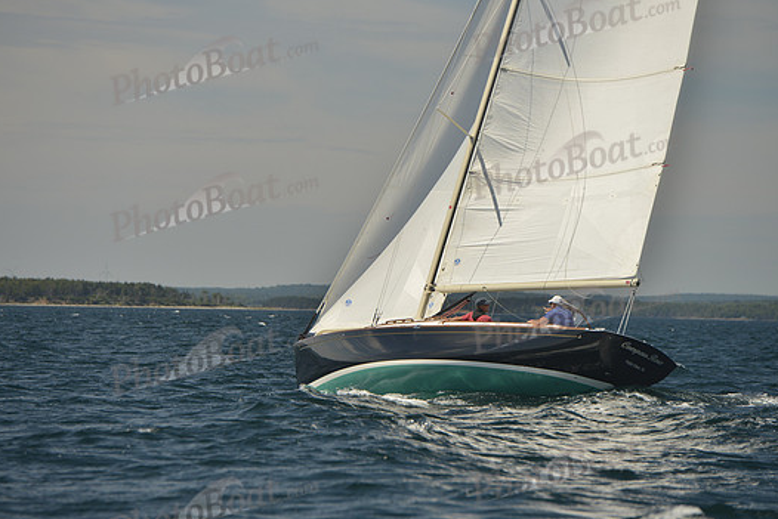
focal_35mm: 215
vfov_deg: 6.4
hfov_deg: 9.6
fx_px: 4647
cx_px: 396
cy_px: 260
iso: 200
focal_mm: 195
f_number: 6.3
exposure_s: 1/1000
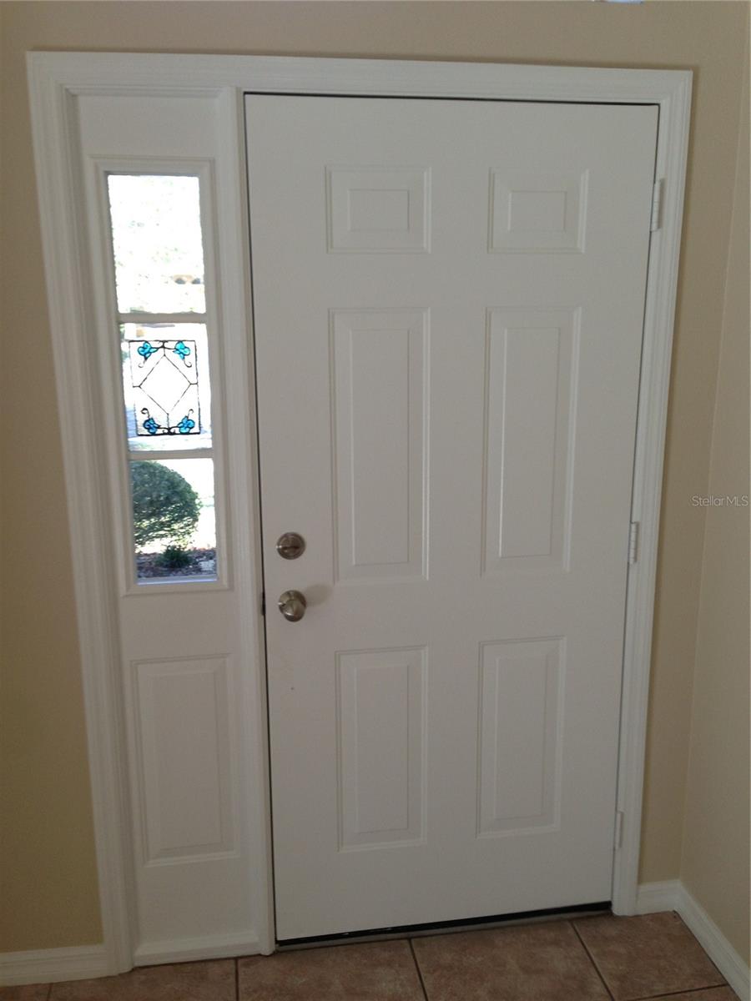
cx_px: 376
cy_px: 500
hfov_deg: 42.9
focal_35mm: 33
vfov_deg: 55.4
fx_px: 955
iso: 64
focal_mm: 4.13
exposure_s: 1/120
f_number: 2.4
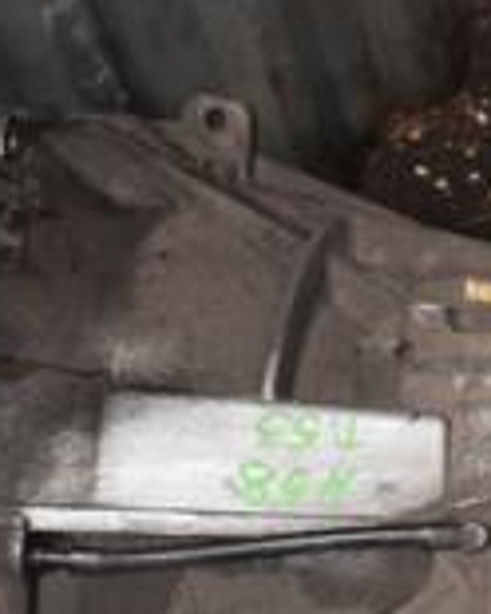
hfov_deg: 10.9
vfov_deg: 14.2
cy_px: 368
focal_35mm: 136
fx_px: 2467
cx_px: 784
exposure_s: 1/60
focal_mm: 25
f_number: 5
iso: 800
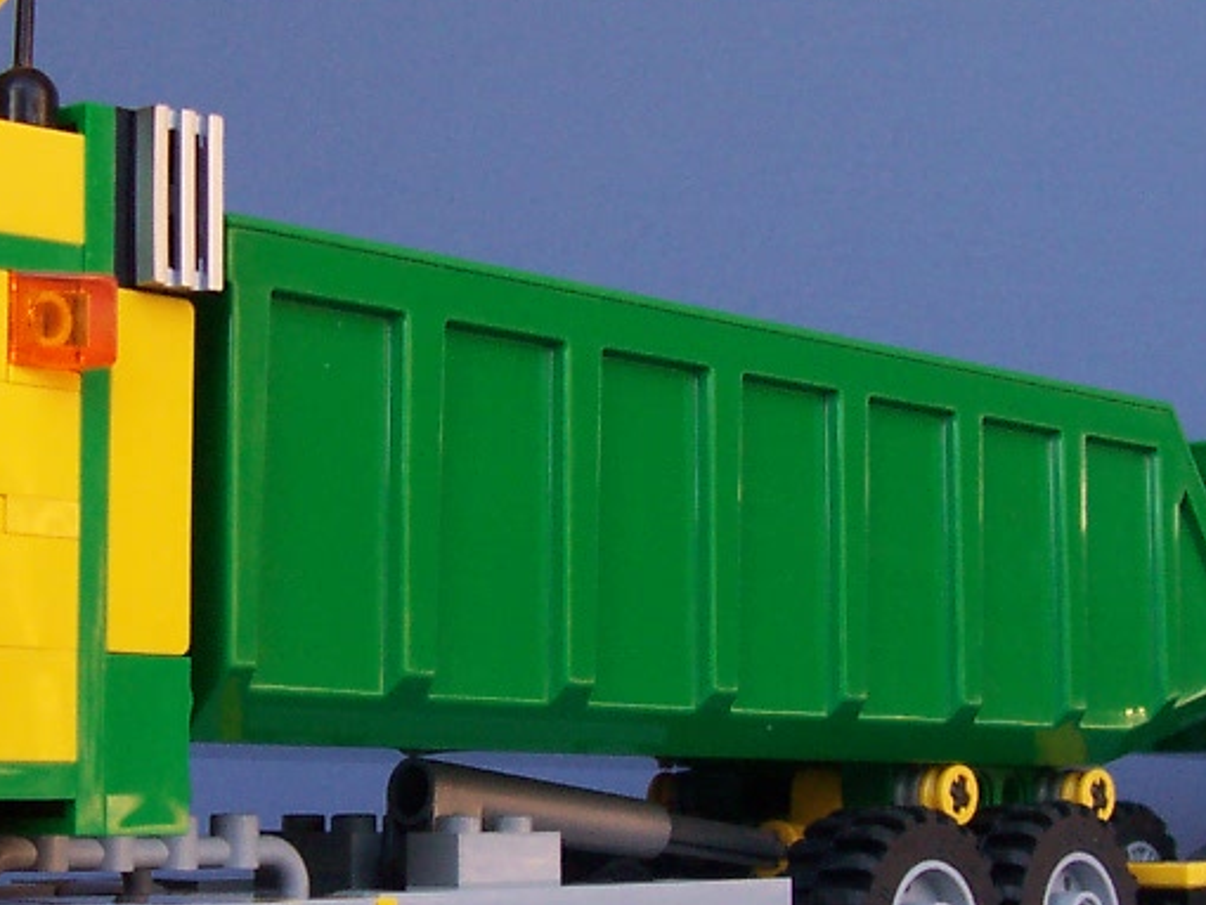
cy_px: 574
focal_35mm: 87
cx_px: 473
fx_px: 3032
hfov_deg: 22.5
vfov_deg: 17.0
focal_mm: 5.6
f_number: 2.8
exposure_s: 1/125
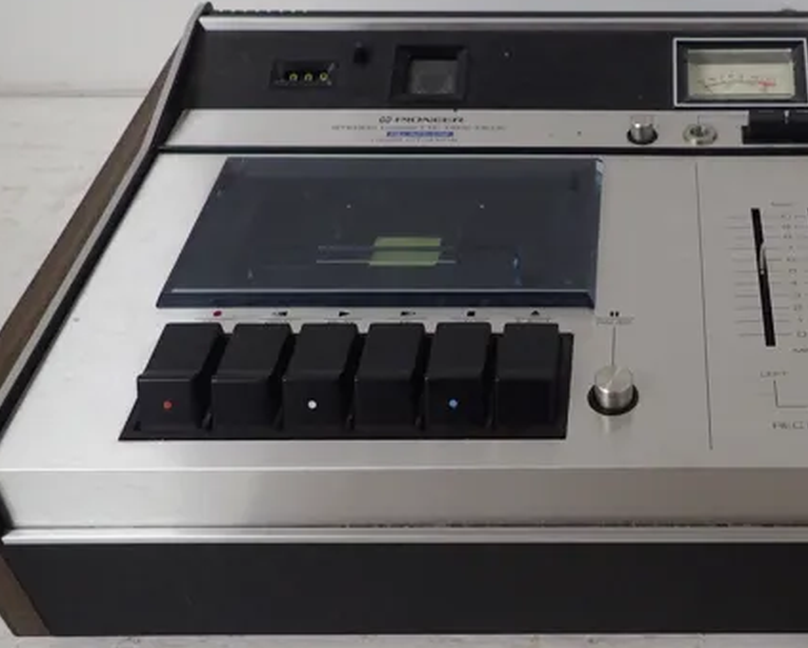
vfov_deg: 32.8
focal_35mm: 46
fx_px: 1101
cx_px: 667
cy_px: 314
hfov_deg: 38.5
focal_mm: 4.5
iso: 200
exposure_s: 1/60
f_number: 2
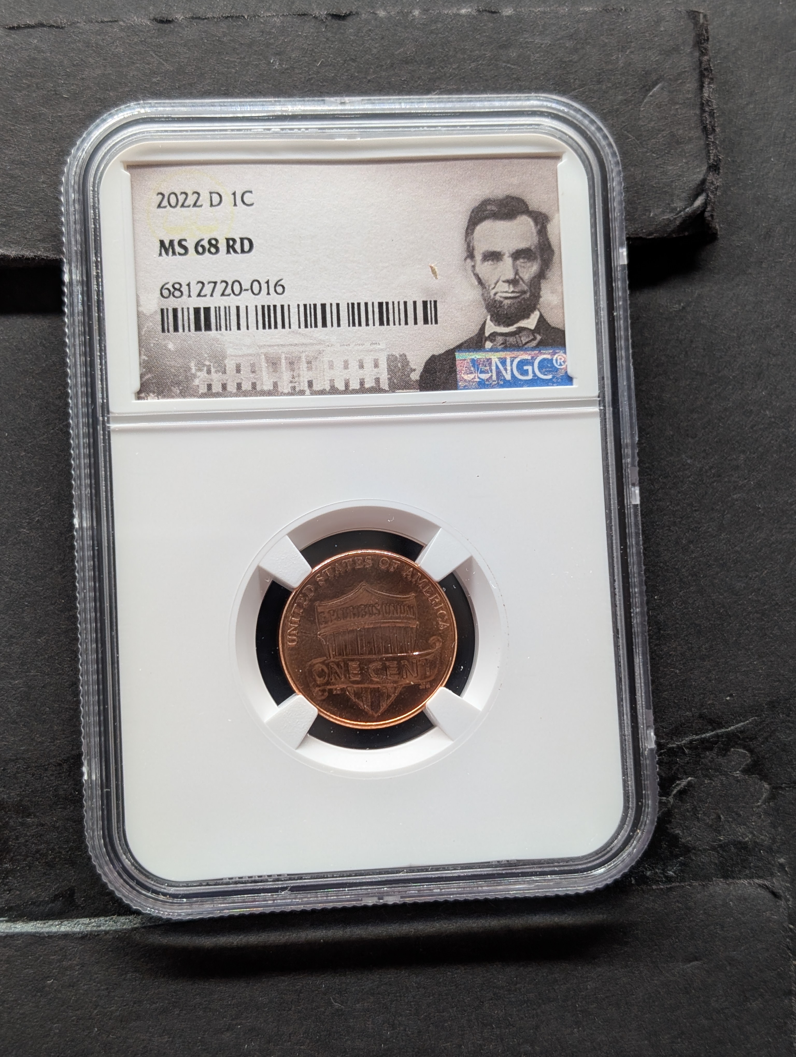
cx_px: 398
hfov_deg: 29.7
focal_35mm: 49
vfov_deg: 38.9
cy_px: 528
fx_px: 1499
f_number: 1.68
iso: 58
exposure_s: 1/48.8
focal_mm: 6.9
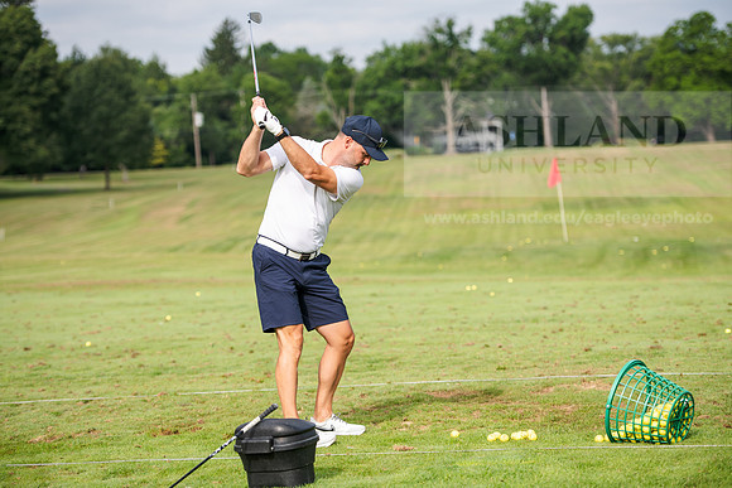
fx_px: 2135
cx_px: 366
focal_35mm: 105
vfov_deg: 13.0
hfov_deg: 19.5
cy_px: 244
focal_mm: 105
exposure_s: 1/800
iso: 80
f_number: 3.2
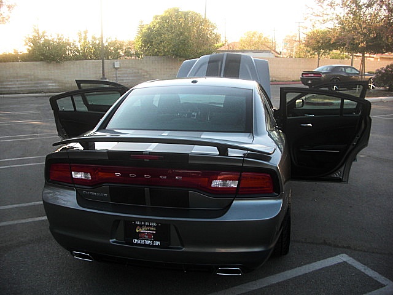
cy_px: 148
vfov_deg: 39.7
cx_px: 196
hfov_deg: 51.4
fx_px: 409
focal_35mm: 36
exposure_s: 1/100
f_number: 2.8
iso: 50
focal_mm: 6.3
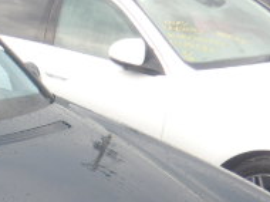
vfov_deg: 17.0
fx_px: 631
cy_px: 272
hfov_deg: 22.5
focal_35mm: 81
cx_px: -43
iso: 140
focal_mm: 4.3
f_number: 2.8
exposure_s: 1/30
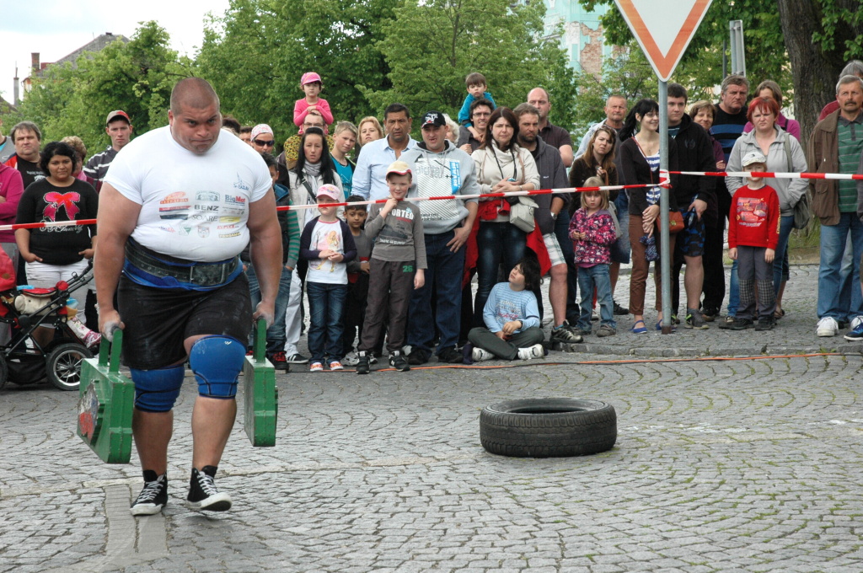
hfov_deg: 26.0
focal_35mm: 78
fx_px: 1867
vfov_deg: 17.4
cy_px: 286
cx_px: 432
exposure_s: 1/250
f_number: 8
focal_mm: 52
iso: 500
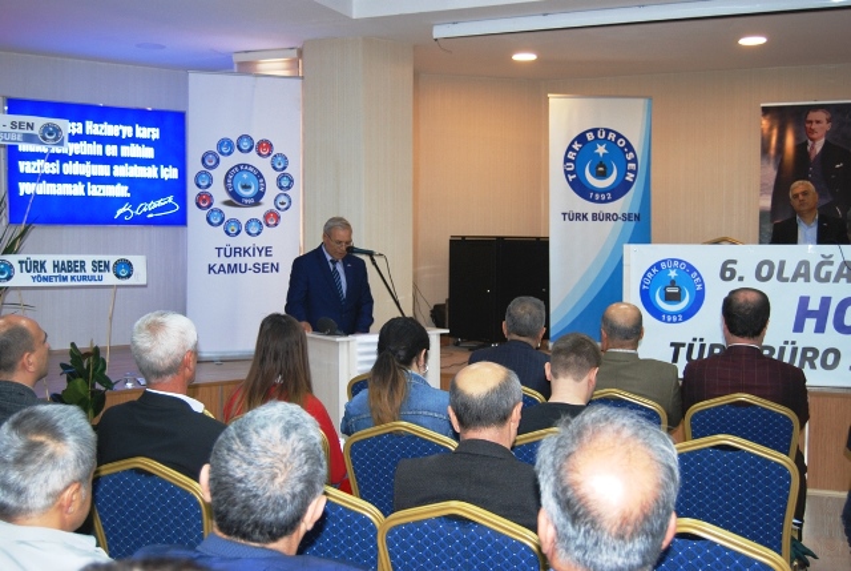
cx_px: 426
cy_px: 286
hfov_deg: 49.5
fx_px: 923
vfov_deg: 34.3
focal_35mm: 39
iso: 400
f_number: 4.2
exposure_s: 1/60
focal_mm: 26
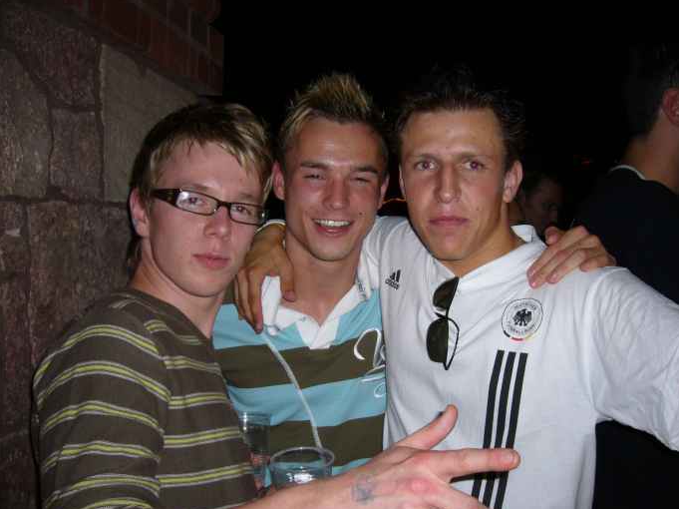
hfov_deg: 51.4
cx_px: 348
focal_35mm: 36
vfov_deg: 39.6
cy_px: 257
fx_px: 706
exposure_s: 1/60
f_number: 2.8
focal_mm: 5.8
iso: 100
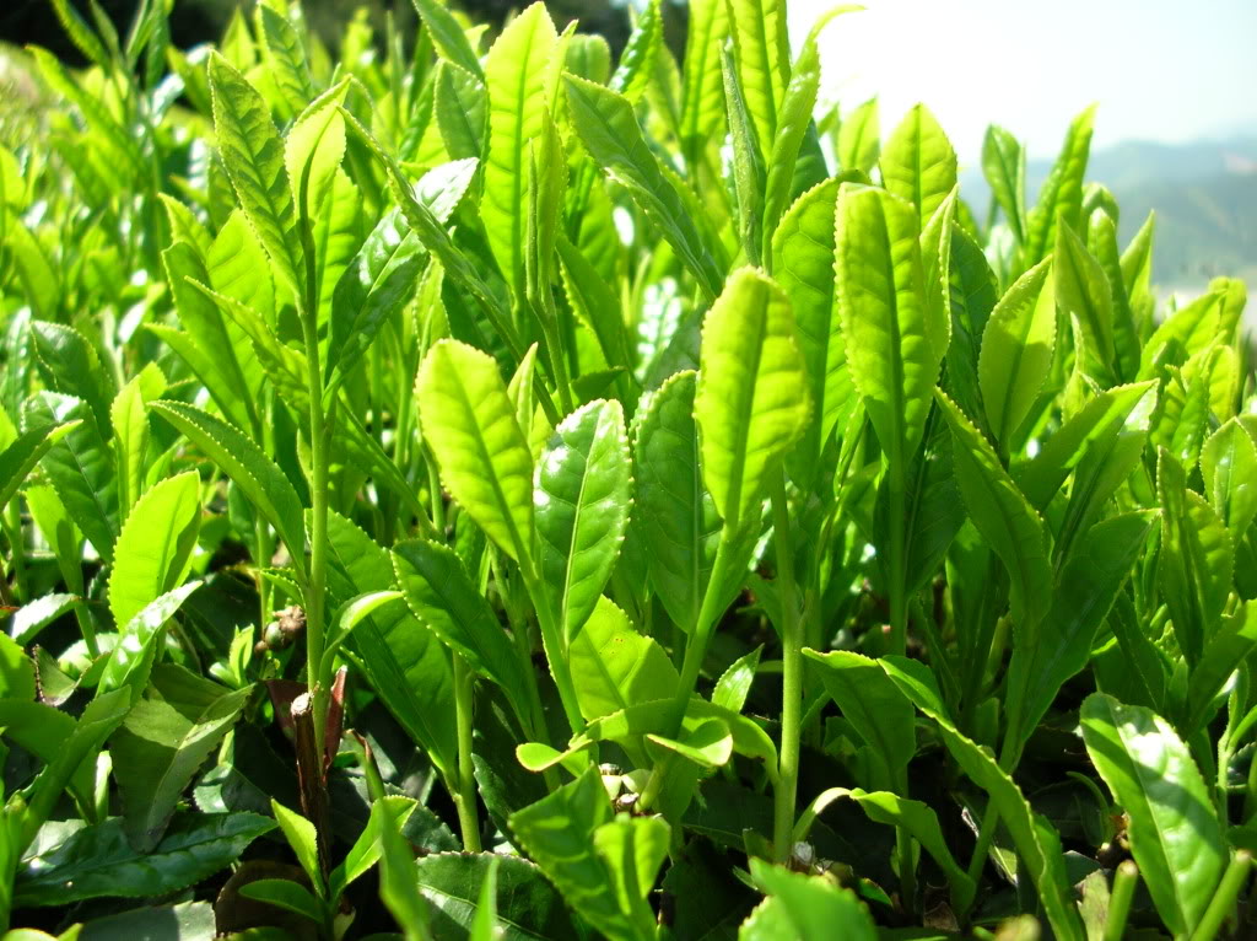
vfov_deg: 40.6
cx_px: 628
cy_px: 470
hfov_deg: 52.7
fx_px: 1270
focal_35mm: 35
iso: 50
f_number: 2.8
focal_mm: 5.8
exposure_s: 1/316
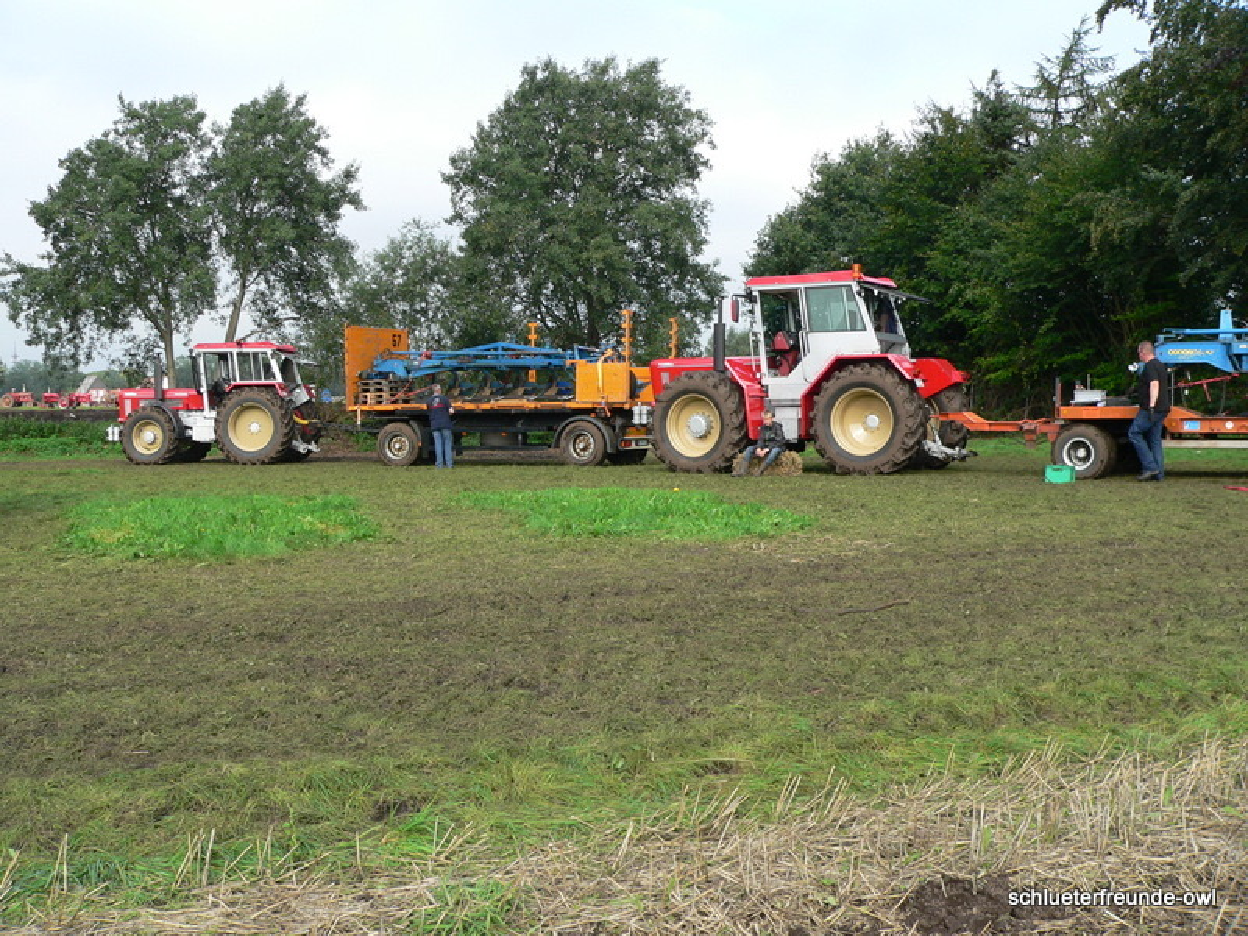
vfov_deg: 39.7
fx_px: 1298
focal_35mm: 36
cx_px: 624
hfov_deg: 51.4
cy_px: 468
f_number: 4
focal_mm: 6
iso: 80
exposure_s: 1/250
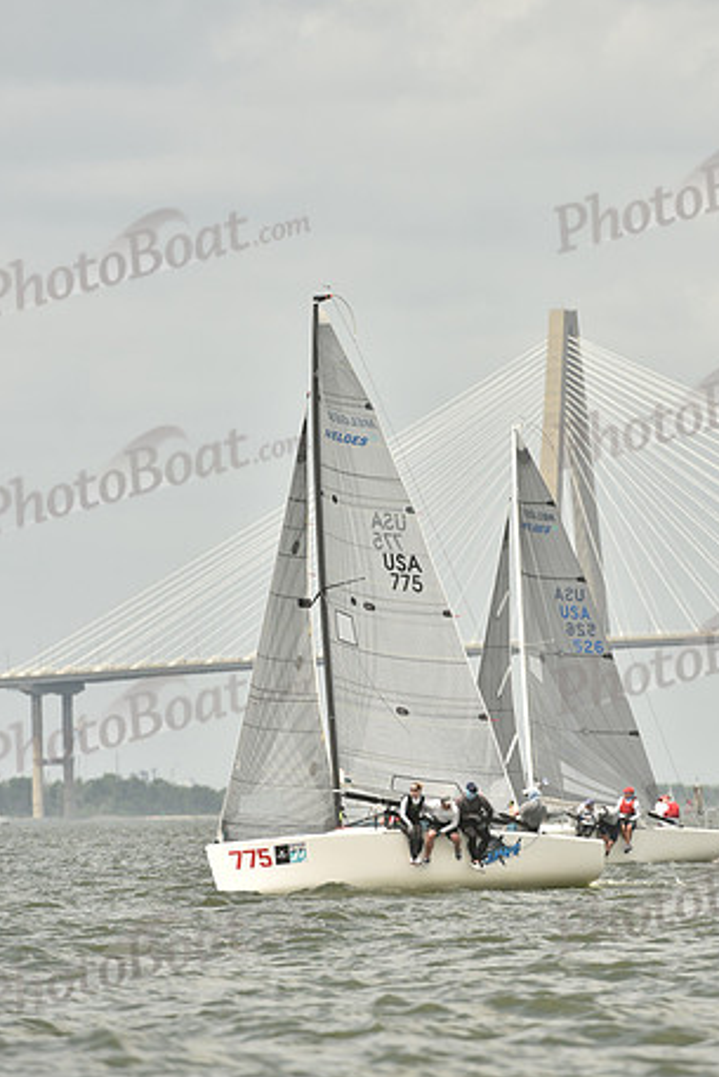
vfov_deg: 5.4
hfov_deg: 3.6
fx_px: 11405
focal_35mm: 381
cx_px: 433
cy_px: 566
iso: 320
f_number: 7.1
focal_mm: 300
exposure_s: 1/1250
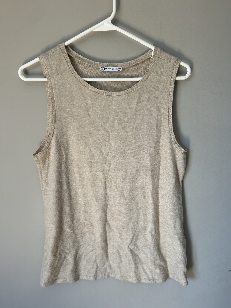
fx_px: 231
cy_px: 154
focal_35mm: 26
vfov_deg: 67.3
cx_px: 116
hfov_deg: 53.1
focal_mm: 5.7
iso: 50
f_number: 1.5
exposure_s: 1/121
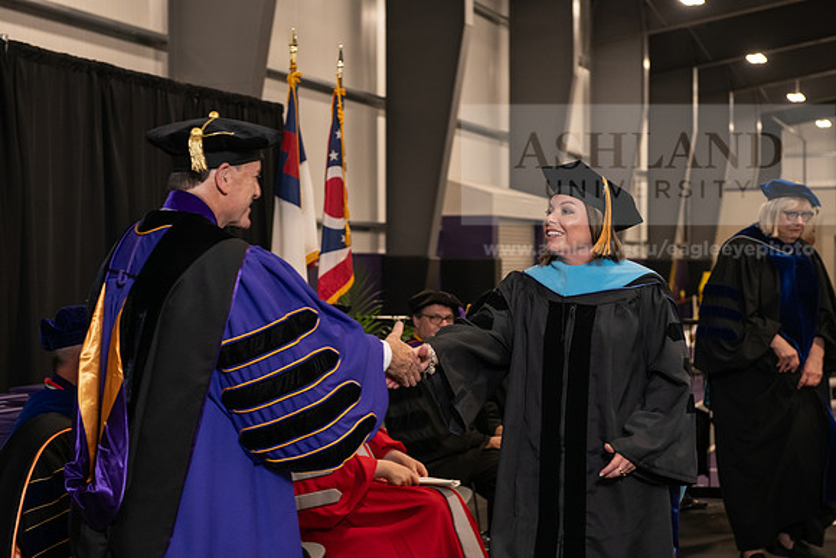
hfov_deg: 28.8
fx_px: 1626
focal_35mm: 70
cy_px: 279
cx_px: 418
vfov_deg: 19.5
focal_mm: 70
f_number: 5
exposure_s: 1/125
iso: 2000
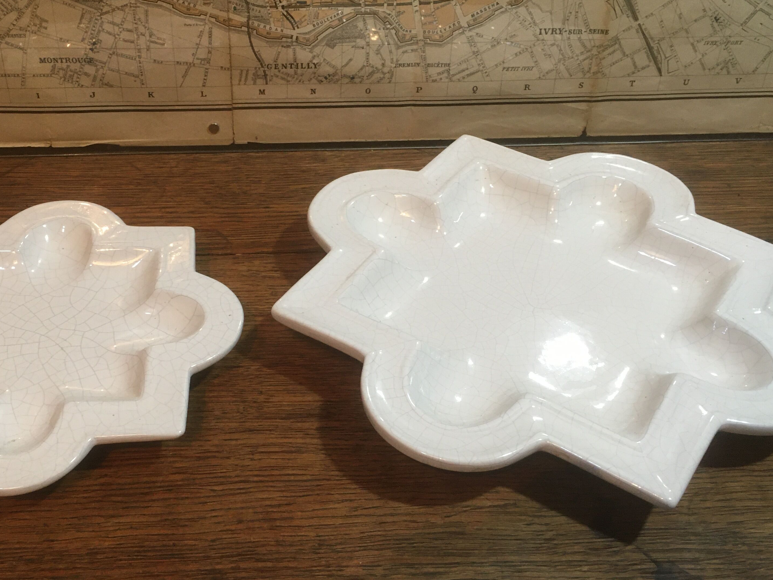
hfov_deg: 45.5
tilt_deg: -41.1
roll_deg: -0.5
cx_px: 307
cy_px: 317
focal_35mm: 41
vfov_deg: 35.1
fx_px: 916
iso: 125
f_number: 2.2
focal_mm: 4.15
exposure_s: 1/33
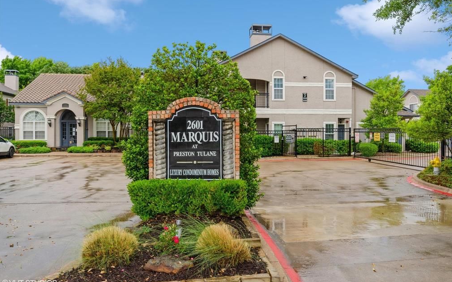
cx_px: 229
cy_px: 135
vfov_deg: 42.4
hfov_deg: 63.7
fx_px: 363
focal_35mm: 30
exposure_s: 1/250
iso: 100
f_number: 5.6
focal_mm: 19
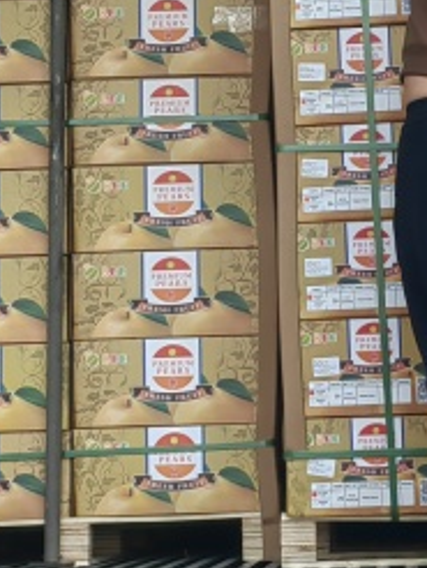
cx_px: 300
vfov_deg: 16.8
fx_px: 1921
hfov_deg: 12.7
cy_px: 271
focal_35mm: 117
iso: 50
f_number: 1.8
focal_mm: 5.54
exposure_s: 1/211
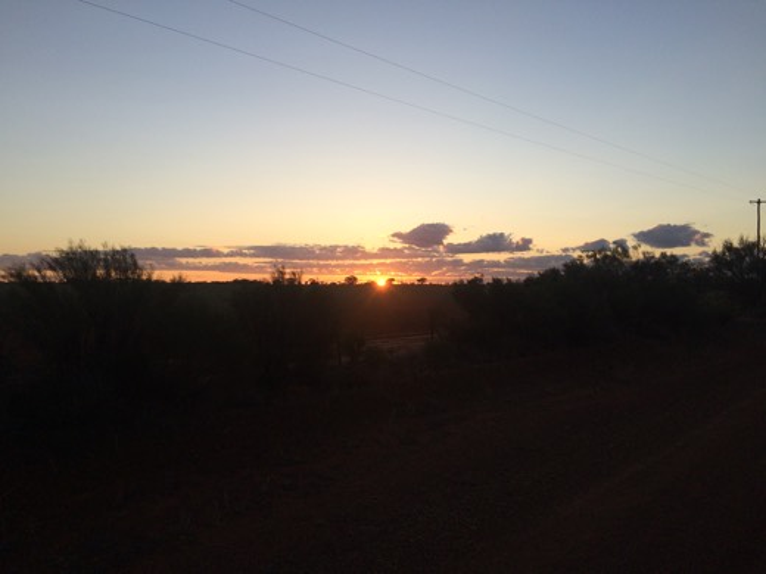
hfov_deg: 61.7
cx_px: 383
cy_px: 287
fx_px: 642
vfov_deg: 48.2
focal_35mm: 29
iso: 32
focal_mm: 4.15
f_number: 2.2
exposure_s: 1/720
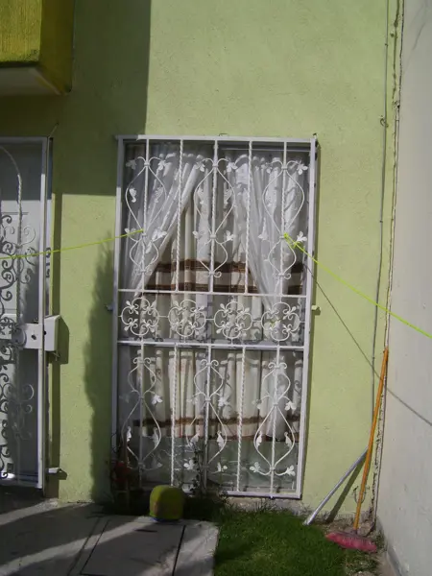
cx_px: 216
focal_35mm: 37
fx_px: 616
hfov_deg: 38.7
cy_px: 288
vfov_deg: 50.1
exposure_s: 1/1500
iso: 80
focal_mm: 6
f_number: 4.8
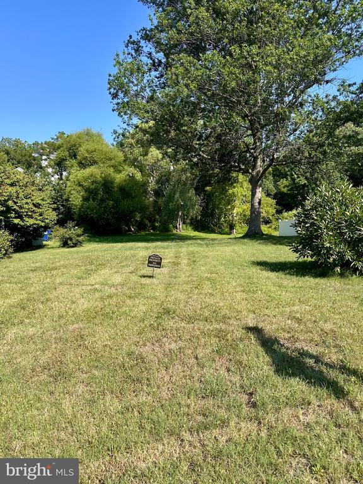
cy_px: 242
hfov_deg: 56.8
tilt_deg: -3.3
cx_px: 182
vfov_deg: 71.6
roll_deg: -1.6
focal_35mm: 24
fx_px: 336
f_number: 1.78
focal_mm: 6.86
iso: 80
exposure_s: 1/2299
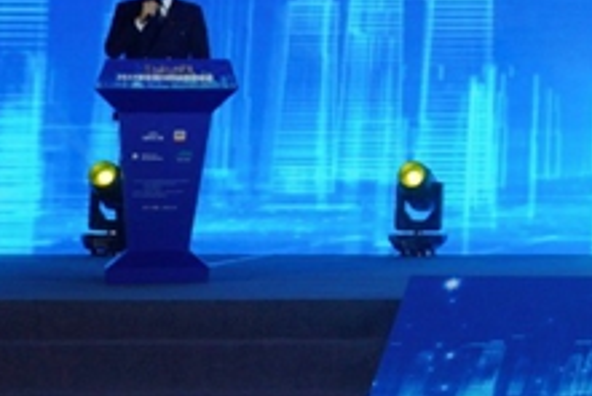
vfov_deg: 7.1
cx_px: 1299
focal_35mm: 189
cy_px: -351
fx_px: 3112
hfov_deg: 9.9
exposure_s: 1/100
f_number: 5.6
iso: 400
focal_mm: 38
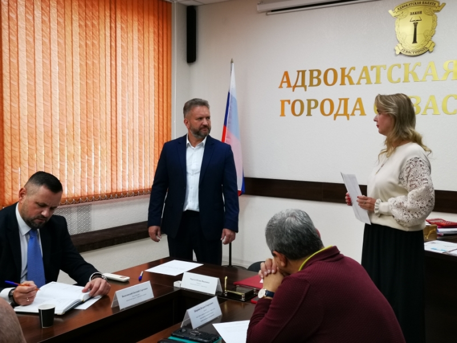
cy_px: 172
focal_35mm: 39
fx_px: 515
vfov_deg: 36.8
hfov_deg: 47.9
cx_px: 228
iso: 200
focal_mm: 5.58
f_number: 1.8
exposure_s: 1/100
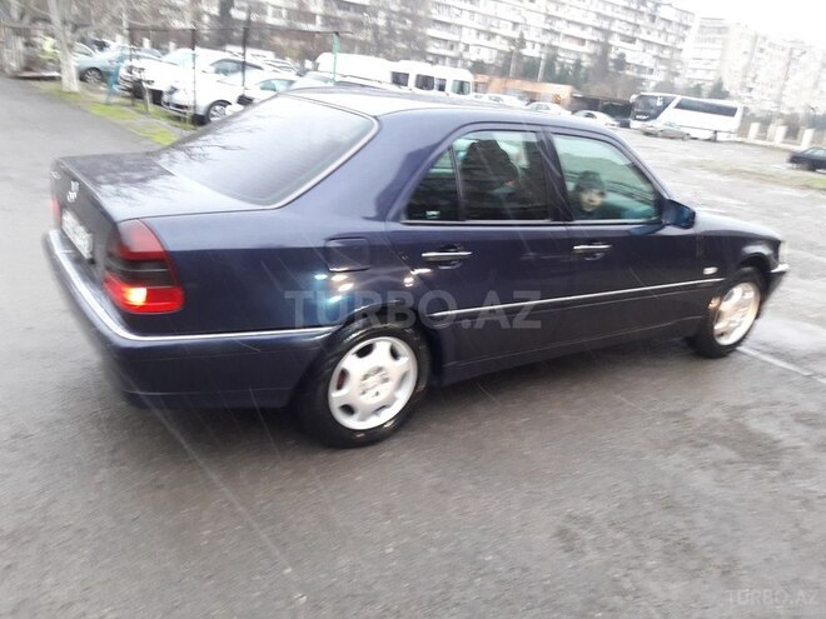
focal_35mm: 28
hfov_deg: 63.4
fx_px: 668
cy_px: 310
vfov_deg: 49.7
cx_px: 413
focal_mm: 3.7
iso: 160
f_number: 1.9
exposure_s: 1/25
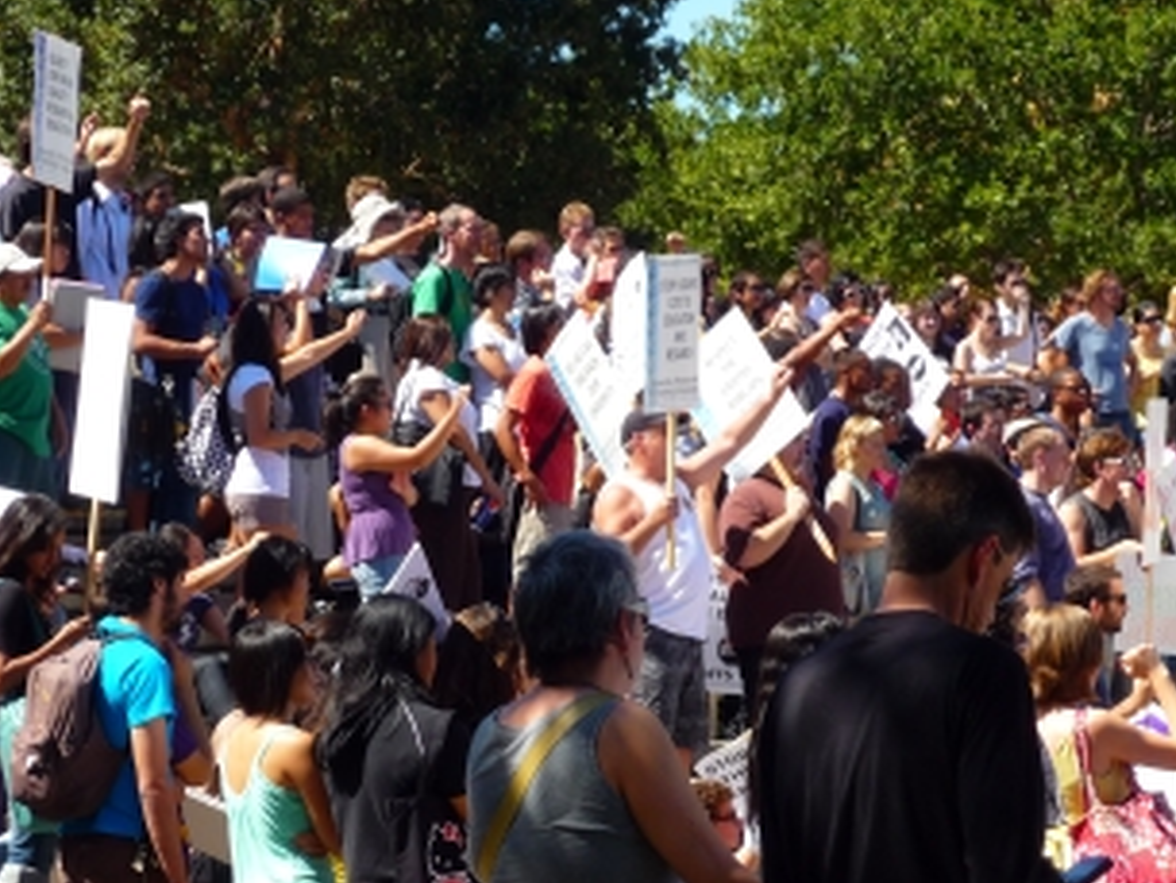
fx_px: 5030
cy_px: 494
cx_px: 513
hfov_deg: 13.3
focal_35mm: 148
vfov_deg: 10.0
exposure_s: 1/250
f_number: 4.6
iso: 100
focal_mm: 14.6
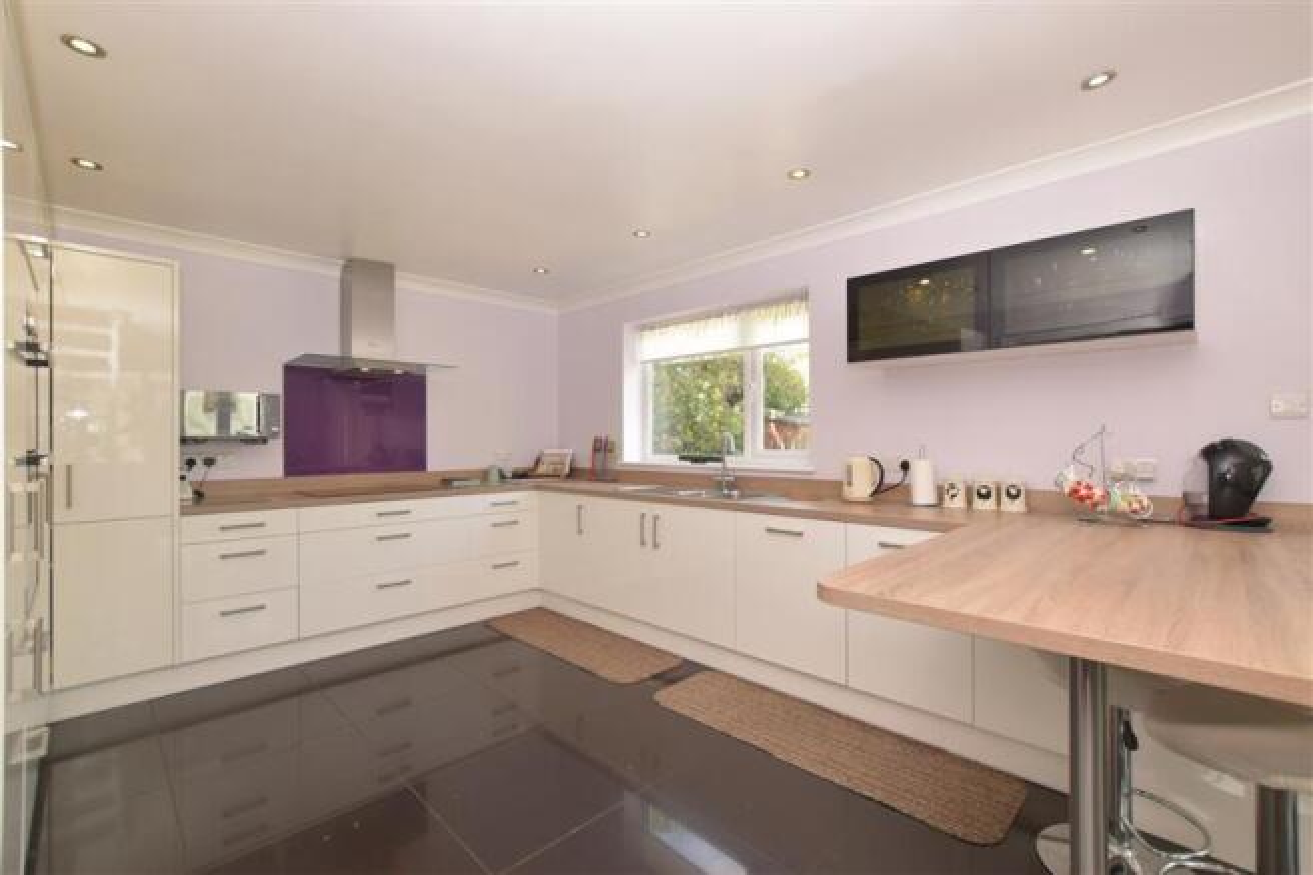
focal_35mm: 15
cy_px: 438
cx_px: 656
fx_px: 547
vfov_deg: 77.3
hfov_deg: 100.4
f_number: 7.1
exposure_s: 1/80
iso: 400
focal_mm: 10
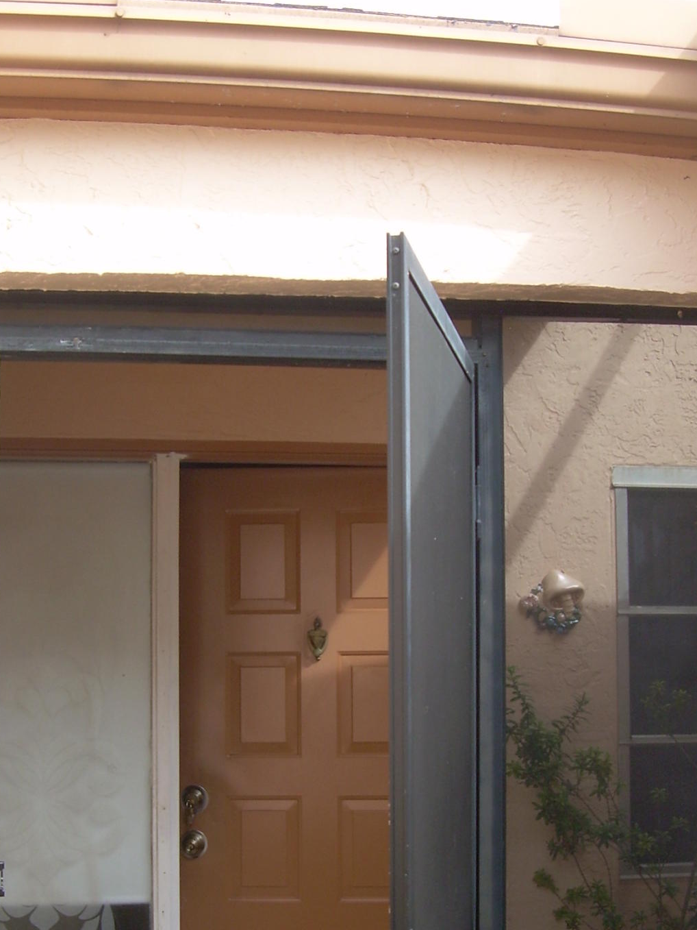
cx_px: 306
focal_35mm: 56
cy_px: 628
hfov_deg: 26.1
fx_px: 1503
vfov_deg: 34.0
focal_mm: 6.3
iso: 50
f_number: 2.8
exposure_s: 1/162
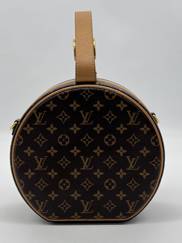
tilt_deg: -10.1
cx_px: 91
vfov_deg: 67.3
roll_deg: +0.4
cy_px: 122
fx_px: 182
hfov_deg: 53.1
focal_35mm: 26
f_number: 1.5
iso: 40
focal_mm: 5.7
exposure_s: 1/170
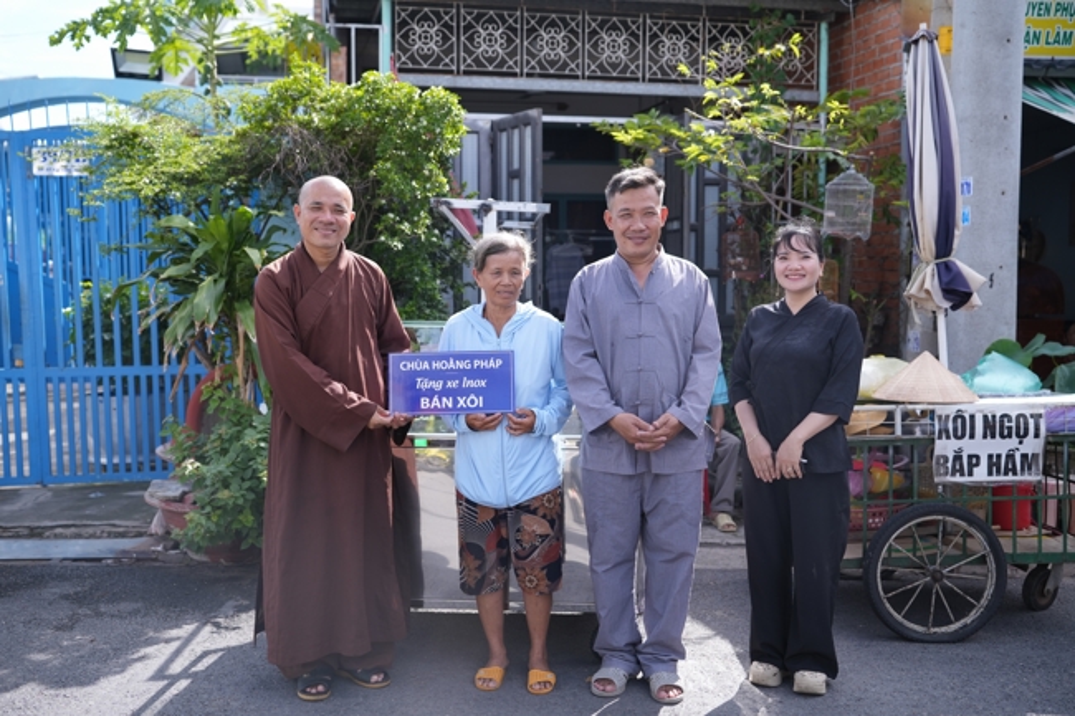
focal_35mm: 35
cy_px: 358
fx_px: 1045
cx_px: 538
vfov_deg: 37.8
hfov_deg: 54.4
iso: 200
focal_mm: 35
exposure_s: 1/1000
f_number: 2.8
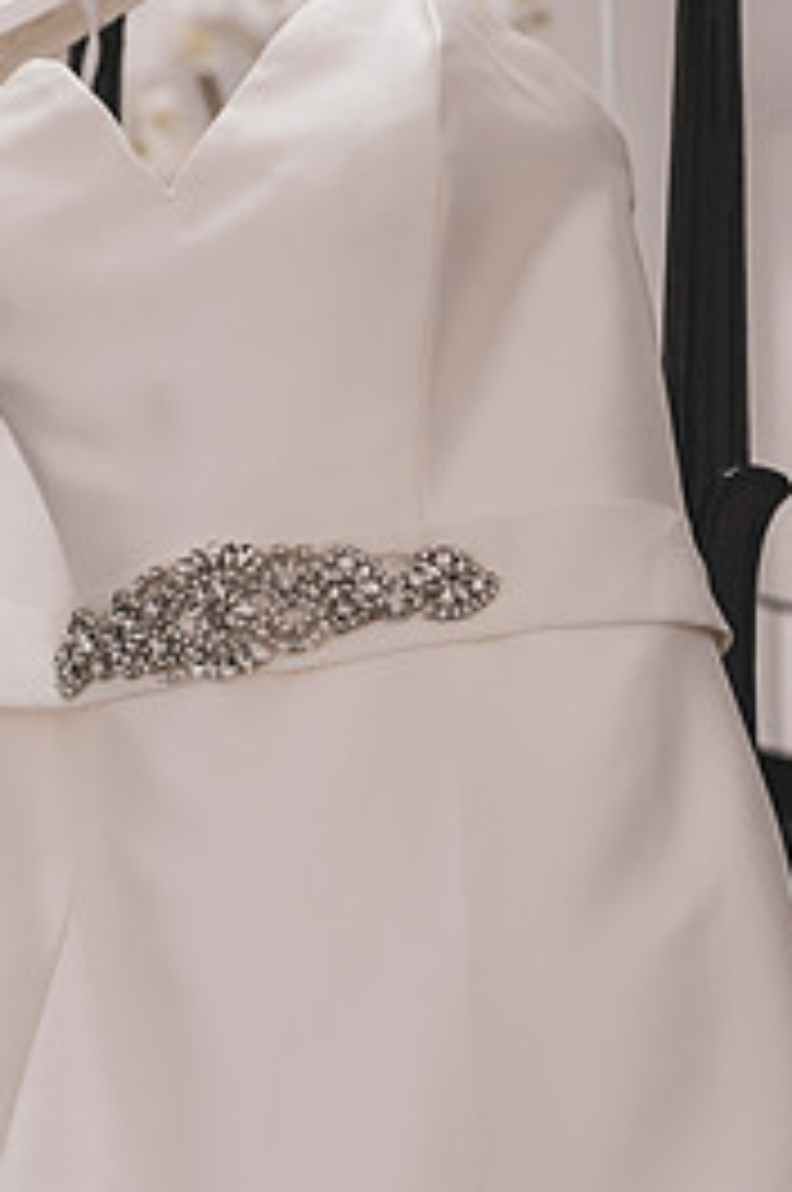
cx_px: 230
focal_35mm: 119
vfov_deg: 17.2
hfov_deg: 11.5
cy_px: 684
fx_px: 3937
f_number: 4.5
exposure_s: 1/80
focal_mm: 70
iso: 400
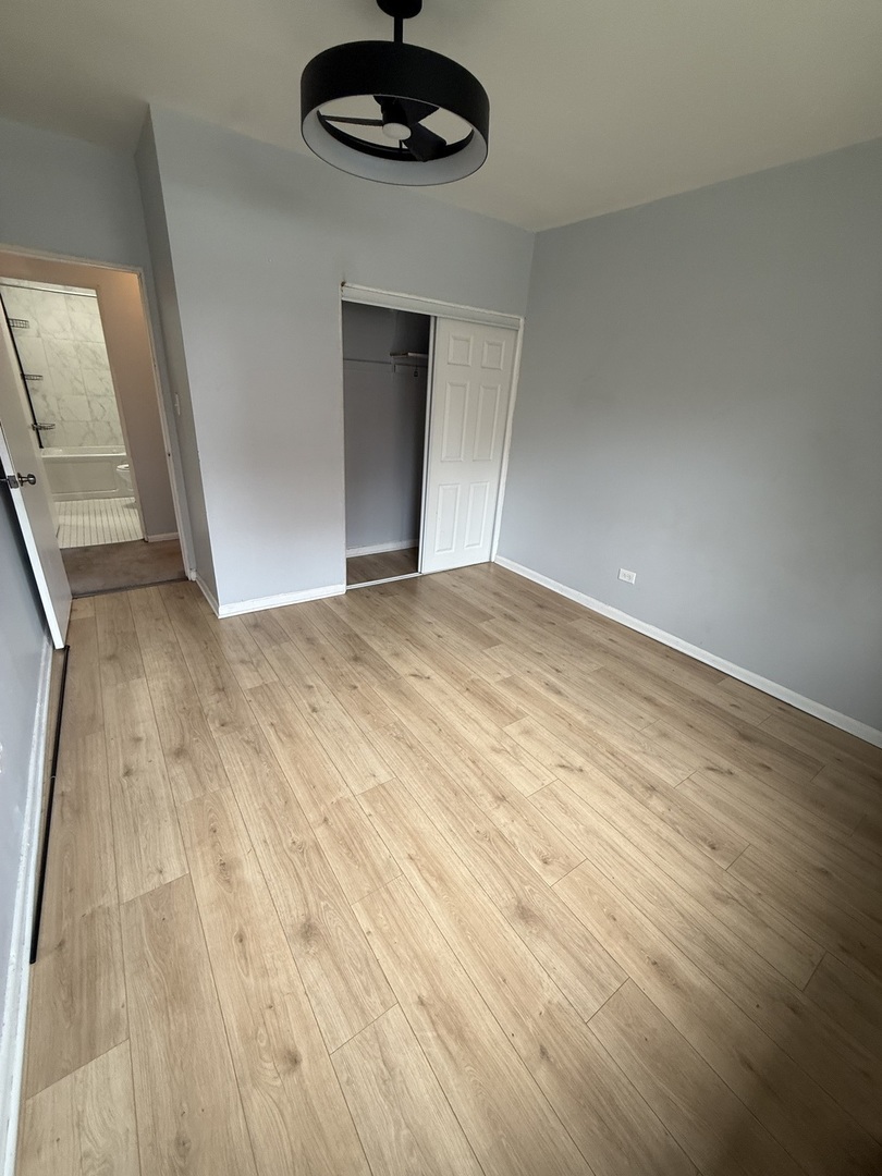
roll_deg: -4.8
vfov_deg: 102.1
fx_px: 476
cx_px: 441
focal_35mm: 14
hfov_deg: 85.7
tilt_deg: -23.2
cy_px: 588
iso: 200
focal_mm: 2.22
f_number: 2.2
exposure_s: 1/120
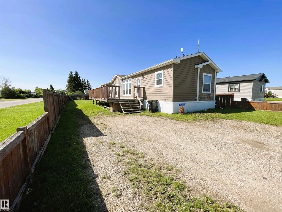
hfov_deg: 102.1
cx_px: 141
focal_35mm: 14
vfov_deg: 85.7
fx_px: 114
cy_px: 106
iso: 25
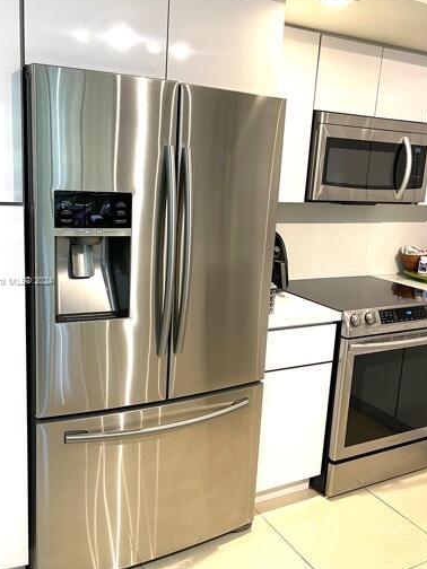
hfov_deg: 42.9
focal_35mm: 33
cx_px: 194
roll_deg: -2.8
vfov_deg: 55.4
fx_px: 543
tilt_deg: -12.0
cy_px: 281
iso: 125
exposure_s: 1/60
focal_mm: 5.1
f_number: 1.6
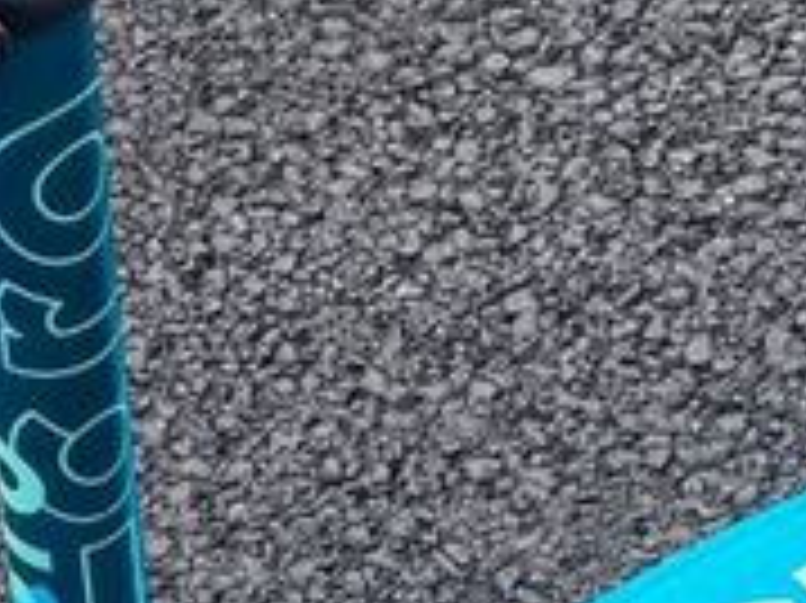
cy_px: 932
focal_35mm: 87
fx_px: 2024
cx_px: 410
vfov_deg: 15.5
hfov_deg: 22.5
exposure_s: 1/182
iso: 50
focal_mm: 5.4
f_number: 1.8
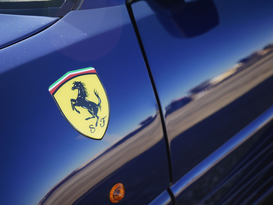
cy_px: 102
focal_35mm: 64
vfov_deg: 22.9
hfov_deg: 30.3
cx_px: 136
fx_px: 505
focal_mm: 32
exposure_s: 1/320
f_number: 2.8
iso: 160
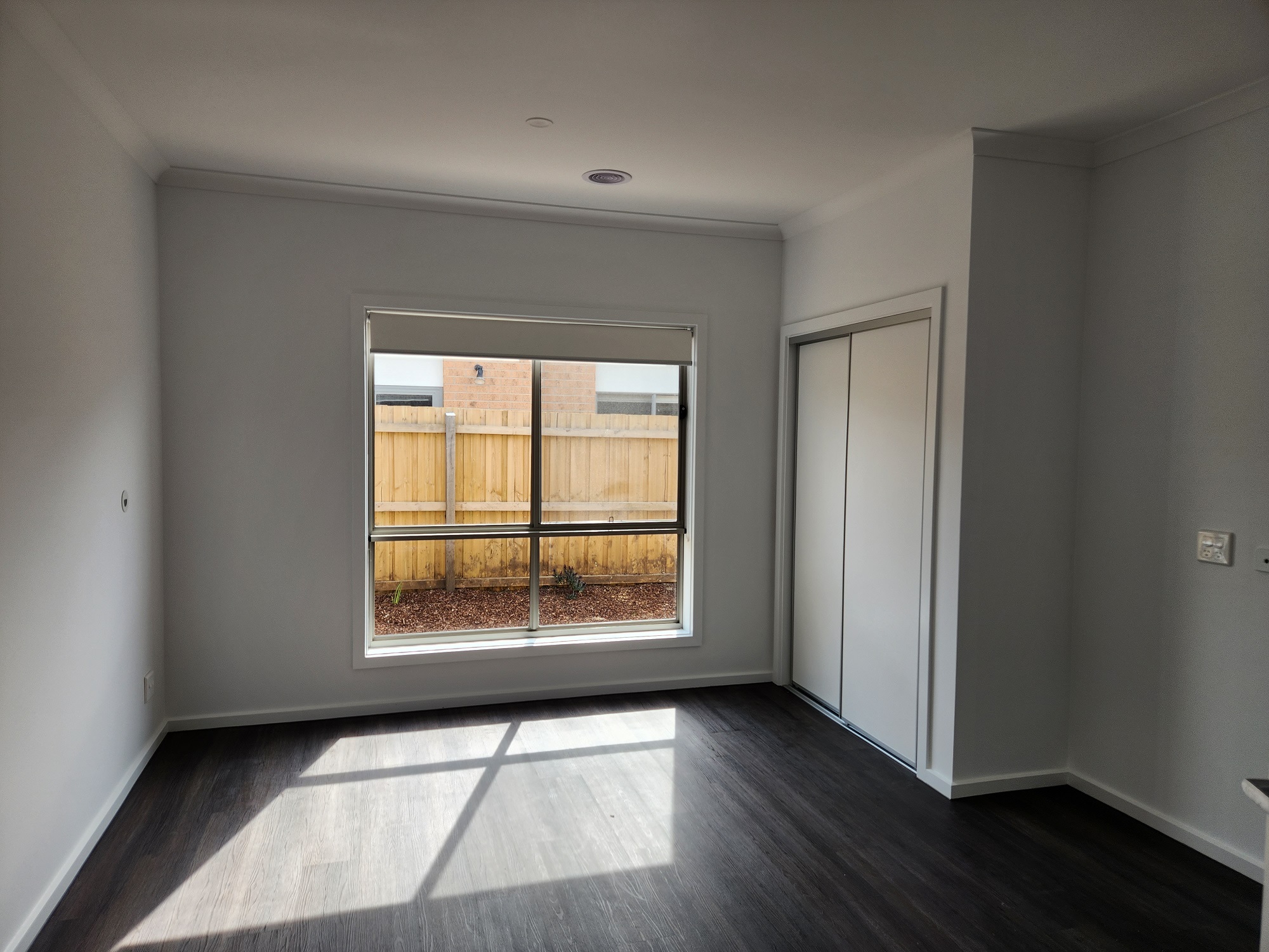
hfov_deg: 73.9
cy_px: 476
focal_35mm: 23
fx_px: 843
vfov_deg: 58.9
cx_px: 634
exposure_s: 1/227
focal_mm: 5.4
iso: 20
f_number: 1.8
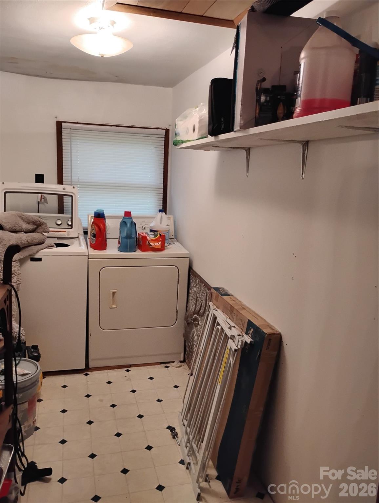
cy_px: 252
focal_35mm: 28
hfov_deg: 49.8
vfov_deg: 63.4
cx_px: 190
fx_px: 408
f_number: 1.8
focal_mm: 4.26
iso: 838
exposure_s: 1/60
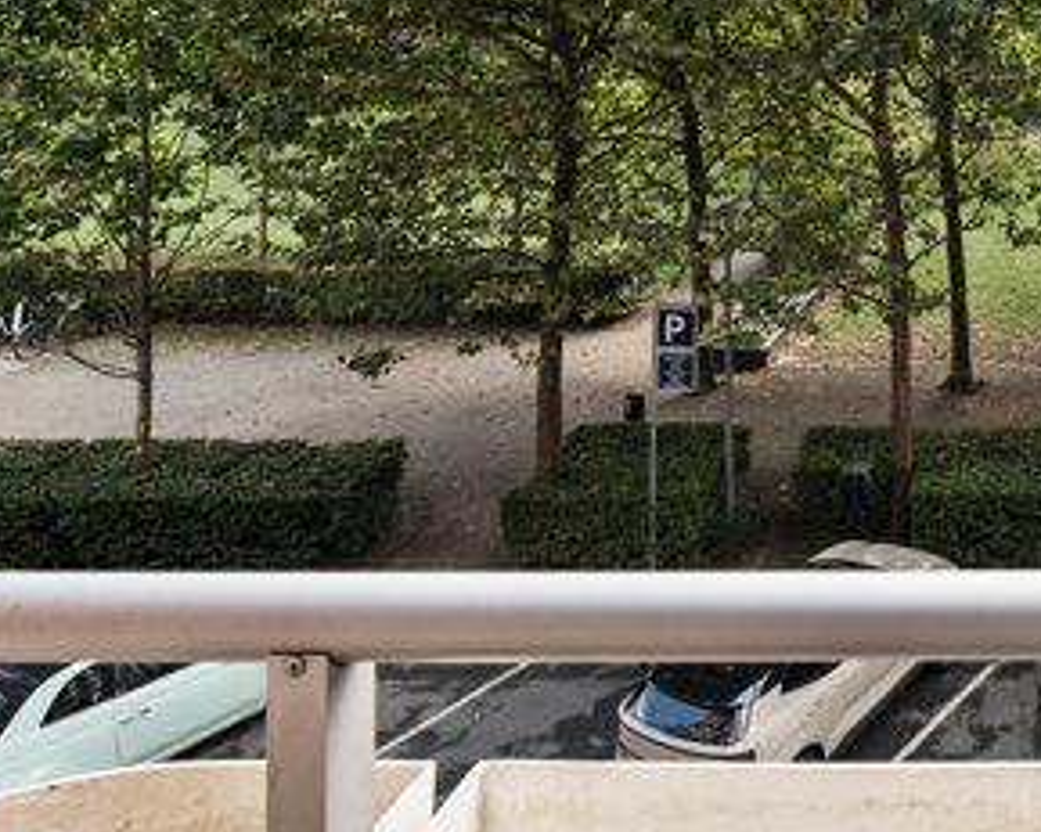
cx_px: 1120
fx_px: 1201
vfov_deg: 34.0
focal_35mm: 39
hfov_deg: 39.2
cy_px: -45
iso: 125
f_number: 9
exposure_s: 1/80
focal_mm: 15
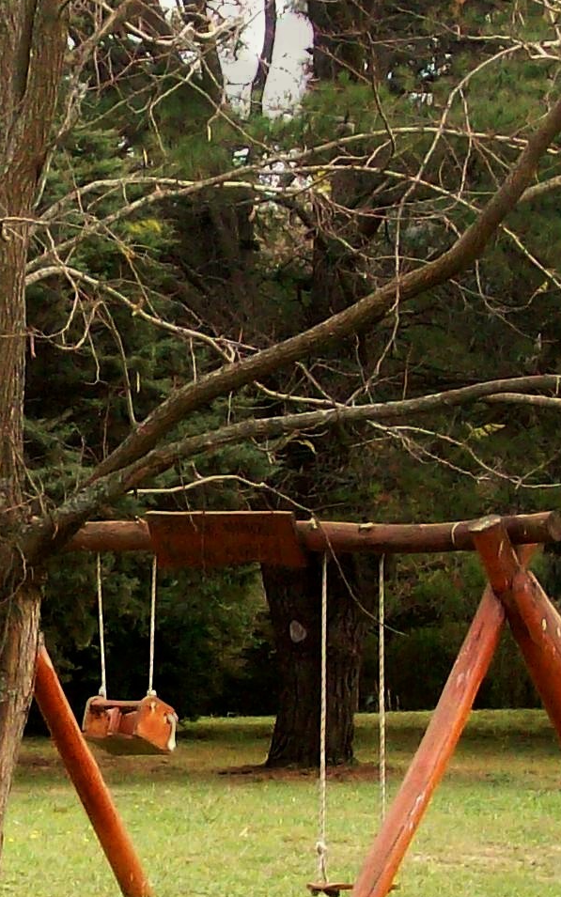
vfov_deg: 11.0
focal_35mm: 190
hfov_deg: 6.8
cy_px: 626
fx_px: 4647
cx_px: -190
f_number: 3.4
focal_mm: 9.4
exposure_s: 1/413
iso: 200
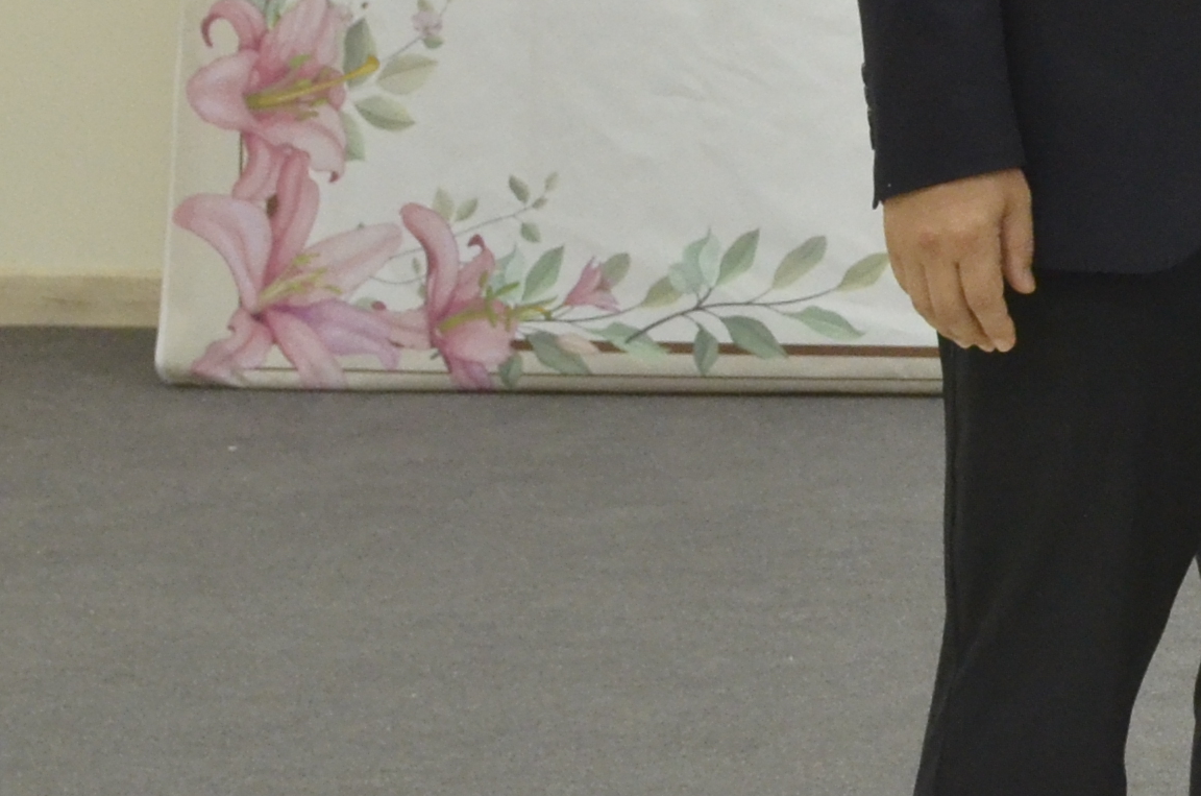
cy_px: -768
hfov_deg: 11.7
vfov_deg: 8.4
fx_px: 5127
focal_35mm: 154
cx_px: 2567
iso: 1250
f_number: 6.7
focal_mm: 24
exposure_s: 1/125
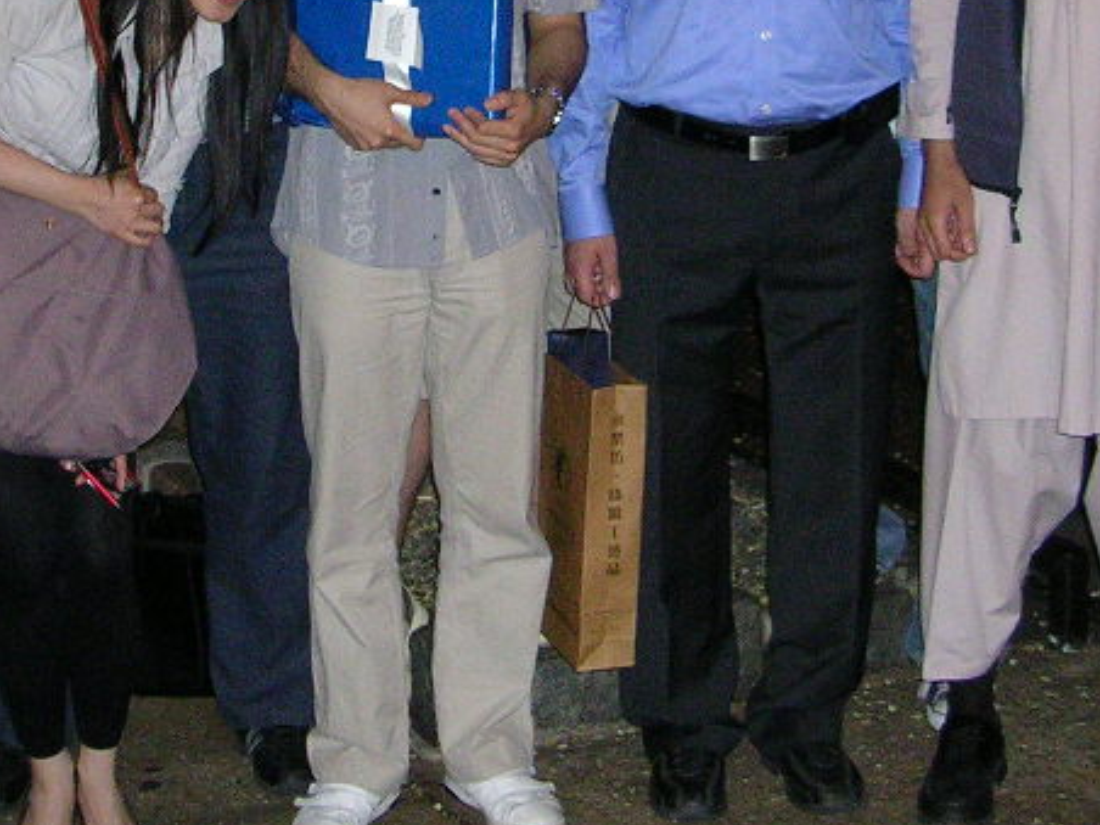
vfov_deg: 16.7
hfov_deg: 22.8
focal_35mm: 86
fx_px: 2733
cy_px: -54
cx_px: 499
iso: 200
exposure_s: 1/60.1
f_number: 2.8
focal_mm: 5.8
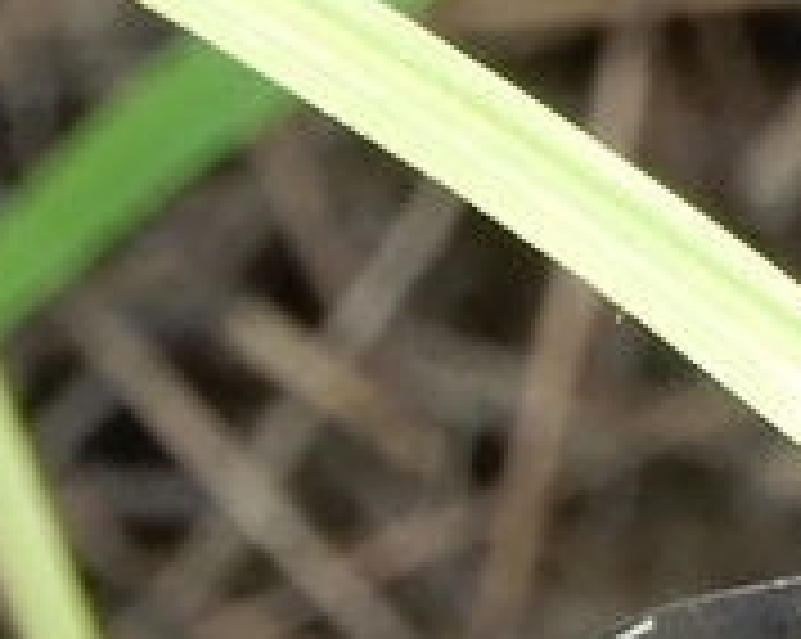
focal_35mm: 1484
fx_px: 35142
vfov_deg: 1.0
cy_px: 400
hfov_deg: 1.3
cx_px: 1156
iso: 160
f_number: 5.6
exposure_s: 1/60
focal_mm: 40.1
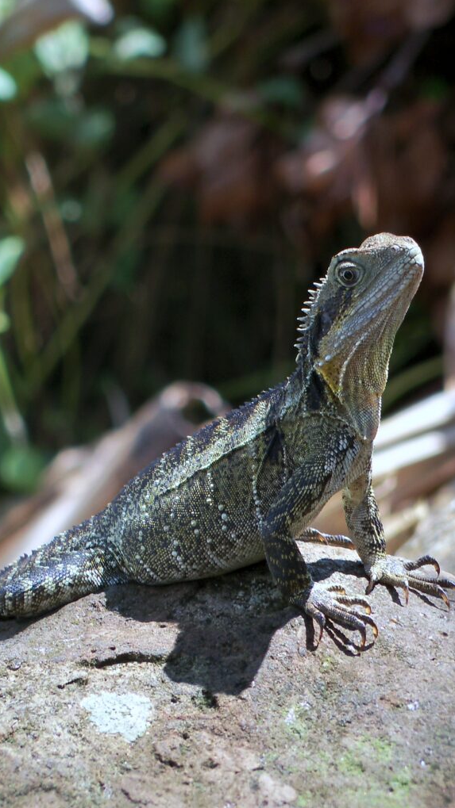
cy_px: 403
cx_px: 244
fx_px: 8217
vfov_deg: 5.6
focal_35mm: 383
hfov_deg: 3.2
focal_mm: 62
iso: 80
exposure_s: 1/125
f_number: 4.8
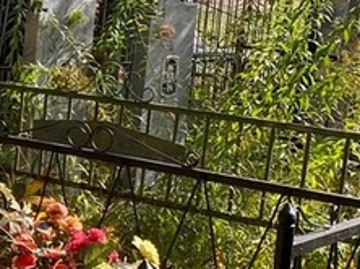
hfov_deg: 14.9
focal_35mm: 120
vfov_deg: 12.3
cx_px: -229
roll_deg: -0.2
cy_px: 134
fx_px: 1247
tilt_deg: -5.5
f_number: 1.8
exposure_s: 1/1053
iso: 32
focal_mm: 4.25
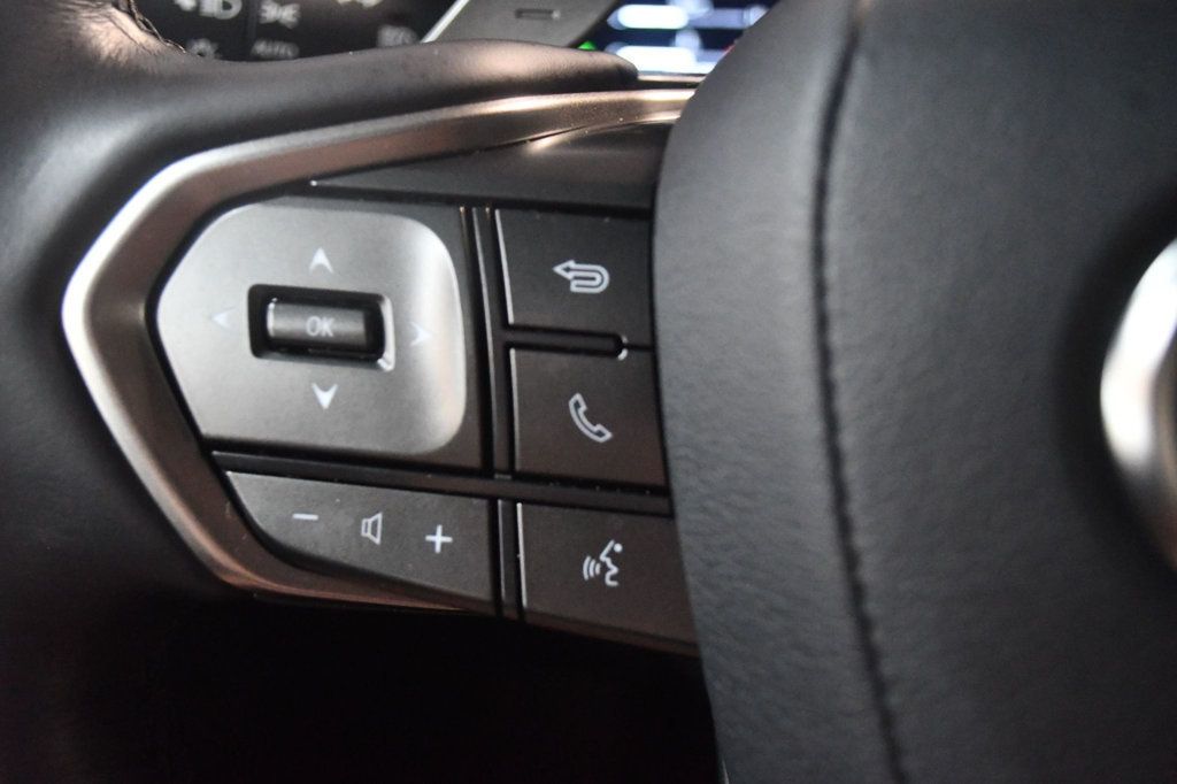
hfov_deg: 53.1
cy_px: 392
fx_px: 1177
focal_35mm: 36
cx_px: 588
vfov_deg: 36.8
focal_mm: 24
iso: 7200
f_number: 4
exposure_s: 1/60
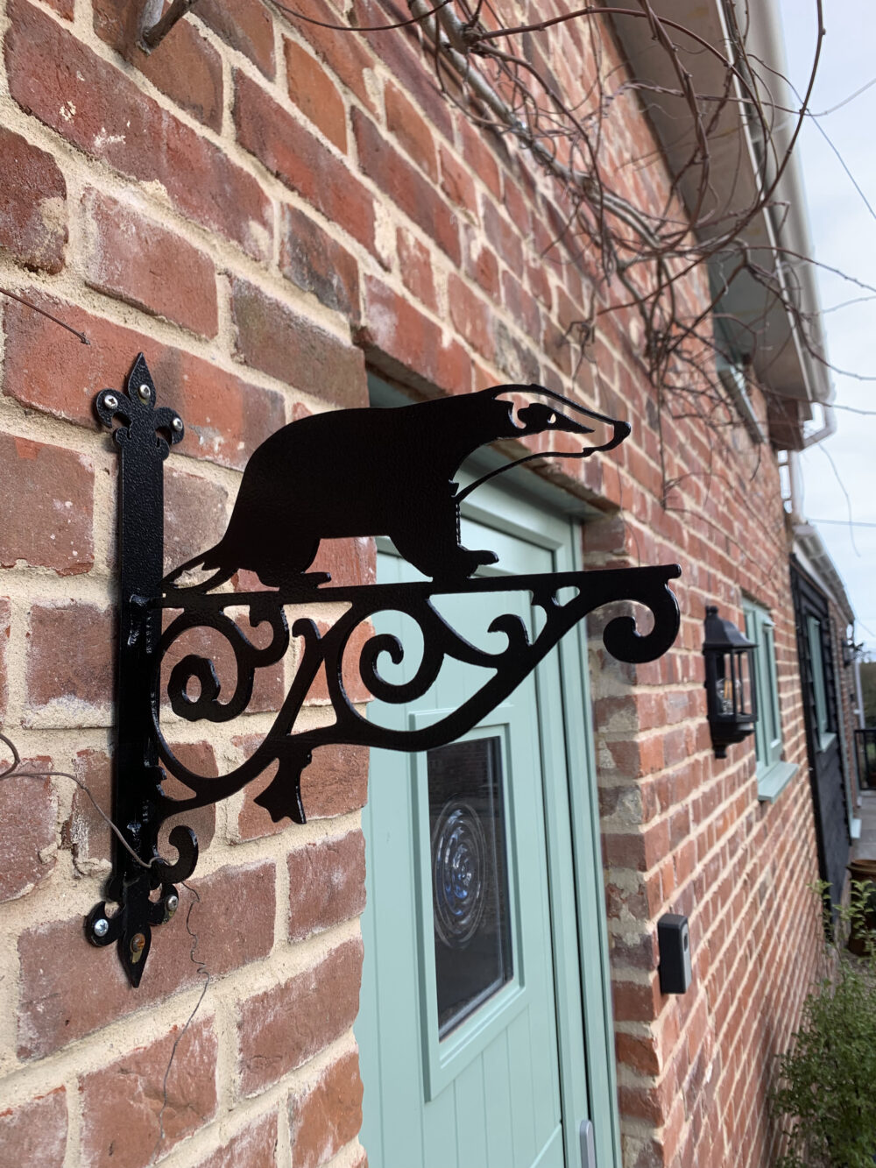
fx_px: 877
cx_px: 438
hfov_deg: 53.1
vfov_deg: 67.3
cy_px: 584
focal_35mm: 26
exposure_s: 1/317
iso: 25
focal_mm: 4.2
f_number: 1.8
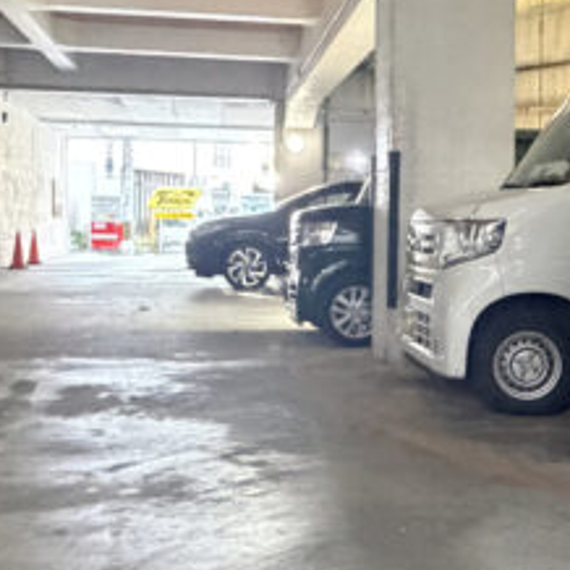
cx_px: 468
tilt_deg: -1.8
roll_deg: -0.7
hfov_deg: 28.8
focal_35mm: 58
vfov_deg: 29.5
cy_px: 275
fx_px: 1081
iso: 1000
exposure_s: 1/60
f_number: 2.2
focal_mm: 2.22
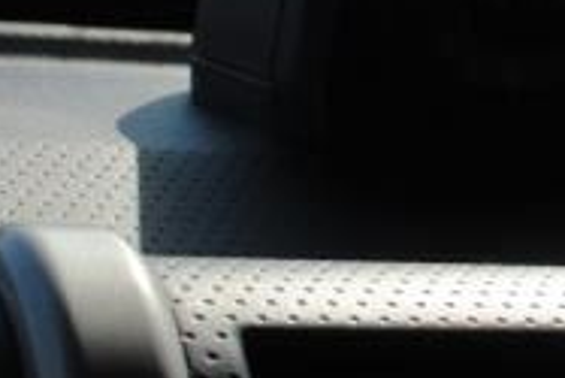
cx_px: 695
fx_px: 2623
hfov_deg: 12.0
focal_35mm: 167
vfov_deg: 8.2
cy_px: -5
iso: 100
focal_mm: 26
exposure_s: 1/250
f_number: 8
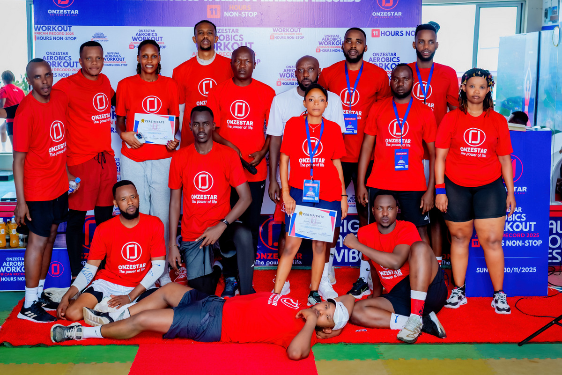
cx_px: 281
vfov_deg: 27.0
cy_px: 188
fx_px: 781
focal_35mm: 50
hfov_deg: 39.6
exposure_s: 1/200
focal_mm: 50
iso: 640
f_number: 4.5
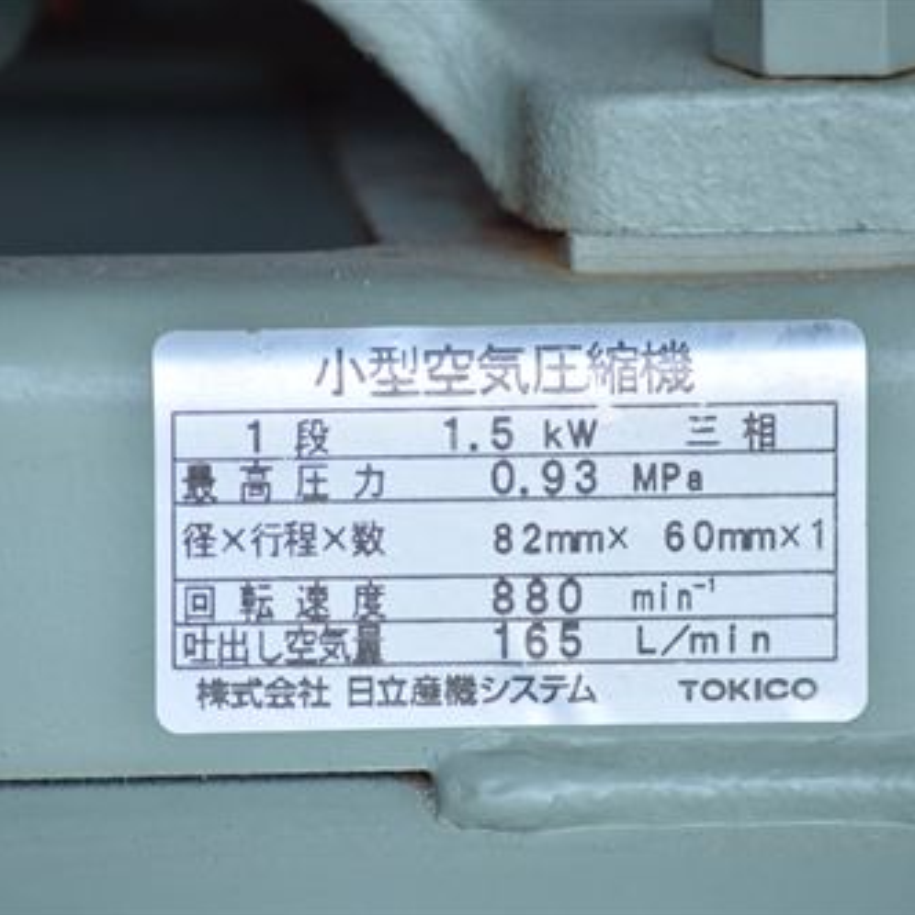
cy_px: 458
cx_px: 466
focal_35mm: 577
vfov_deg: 3.0
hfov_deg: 3.0
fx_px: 17255
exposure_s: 1/640
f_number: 6.3
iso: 1250
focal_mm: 300
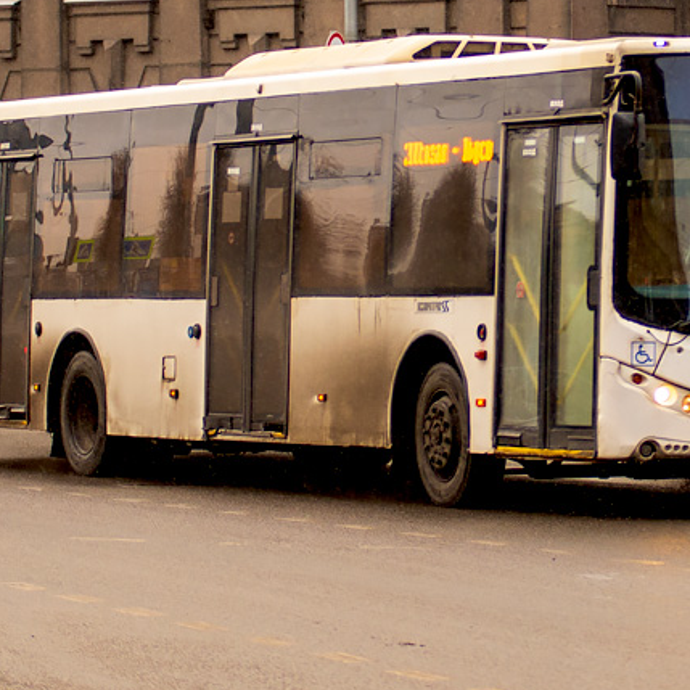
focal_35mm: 190
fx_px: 4285
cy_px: 105
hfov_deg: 9.2
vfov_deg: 9.2
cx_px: 458
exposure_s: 1/320
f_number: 2.8
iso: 400
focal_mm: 80
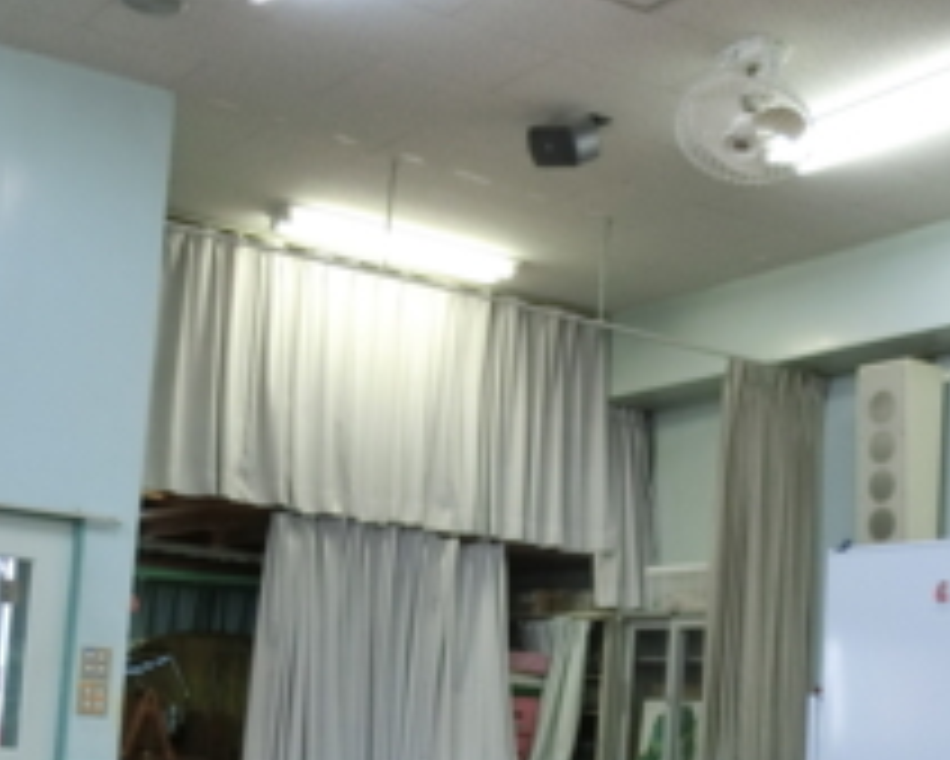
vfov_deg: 23.8
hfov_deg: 30.0
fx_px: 1772
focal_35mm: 63
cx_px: 455
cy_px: 634
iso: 400
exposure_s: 1/50
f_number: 3.9
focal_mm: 6
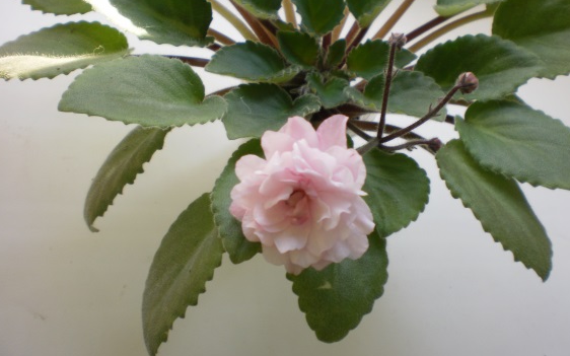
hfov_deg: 46.2
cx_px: 296
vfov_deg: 29.7
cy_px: 135
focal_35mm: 43
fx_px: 668
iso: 100
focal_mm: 6.3
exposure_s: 1/40
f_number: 3.1
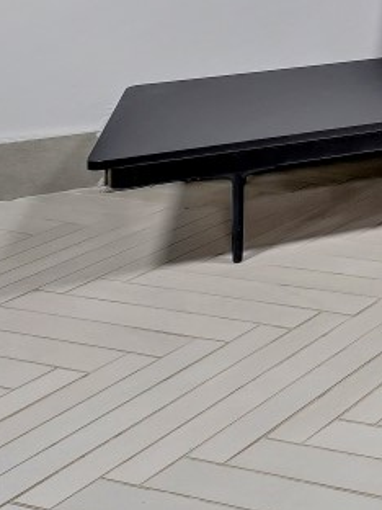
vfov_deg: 23.2
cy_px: -222
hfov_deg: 14.5
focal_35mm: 70
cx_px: 898
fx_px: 1030
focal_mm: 14
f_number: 8
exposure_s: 1/6
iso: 400
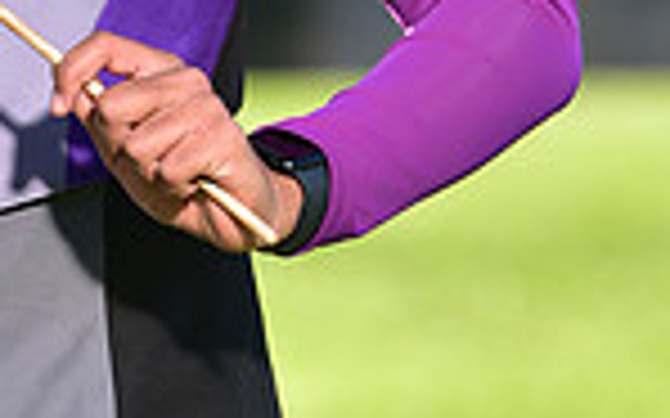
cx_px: 133
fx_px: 14511
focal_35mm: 795
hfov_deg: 2.6
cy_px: -431
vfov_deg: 1.6
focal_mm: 200
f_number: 5
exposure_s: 1/200
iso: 80
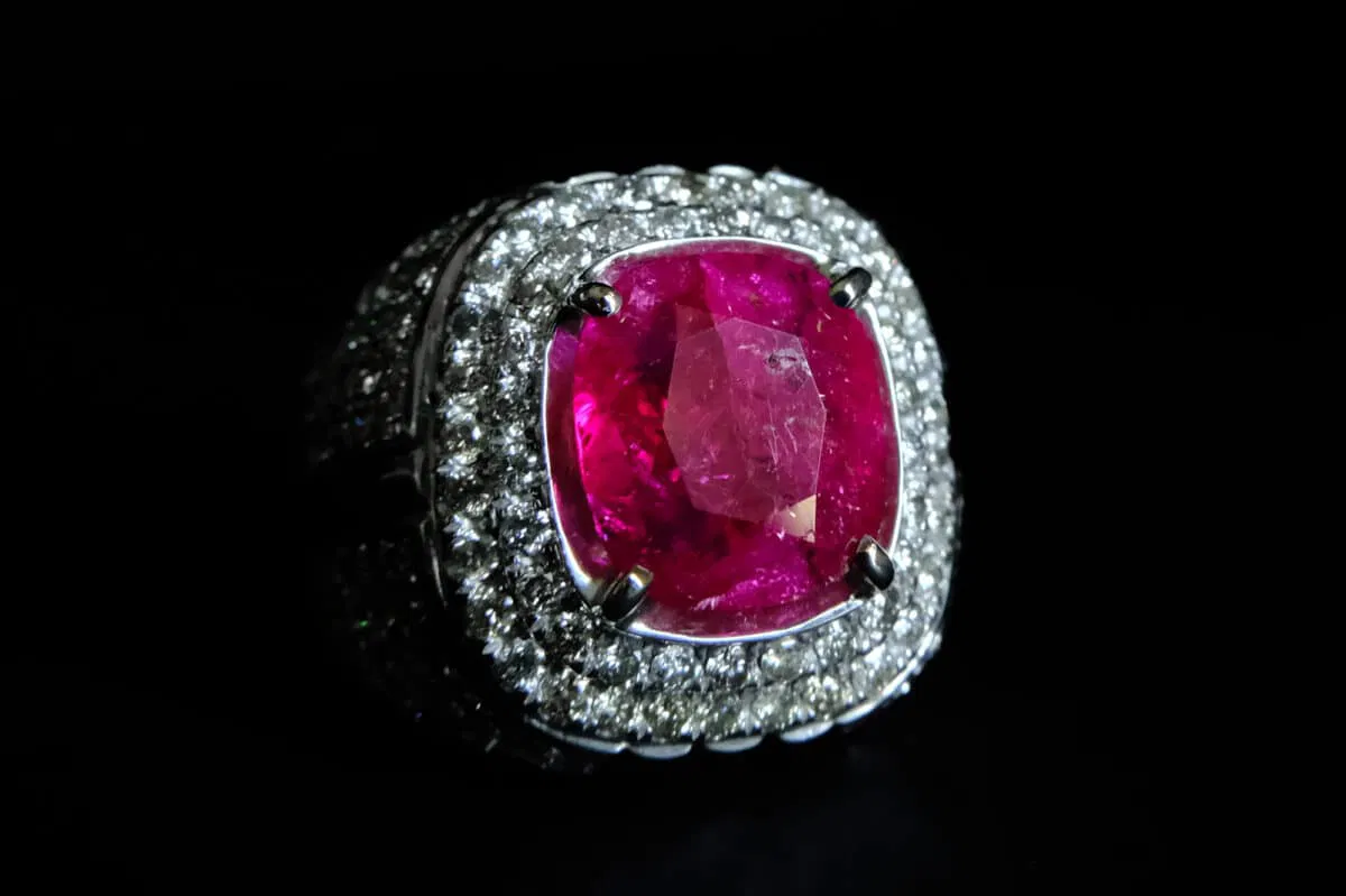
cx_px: 673
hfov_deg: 76.1
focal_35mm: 23
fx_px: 860
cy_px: 448
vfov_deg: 55.1
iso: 1600
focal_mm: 15
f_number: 6.4
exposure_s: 1/15
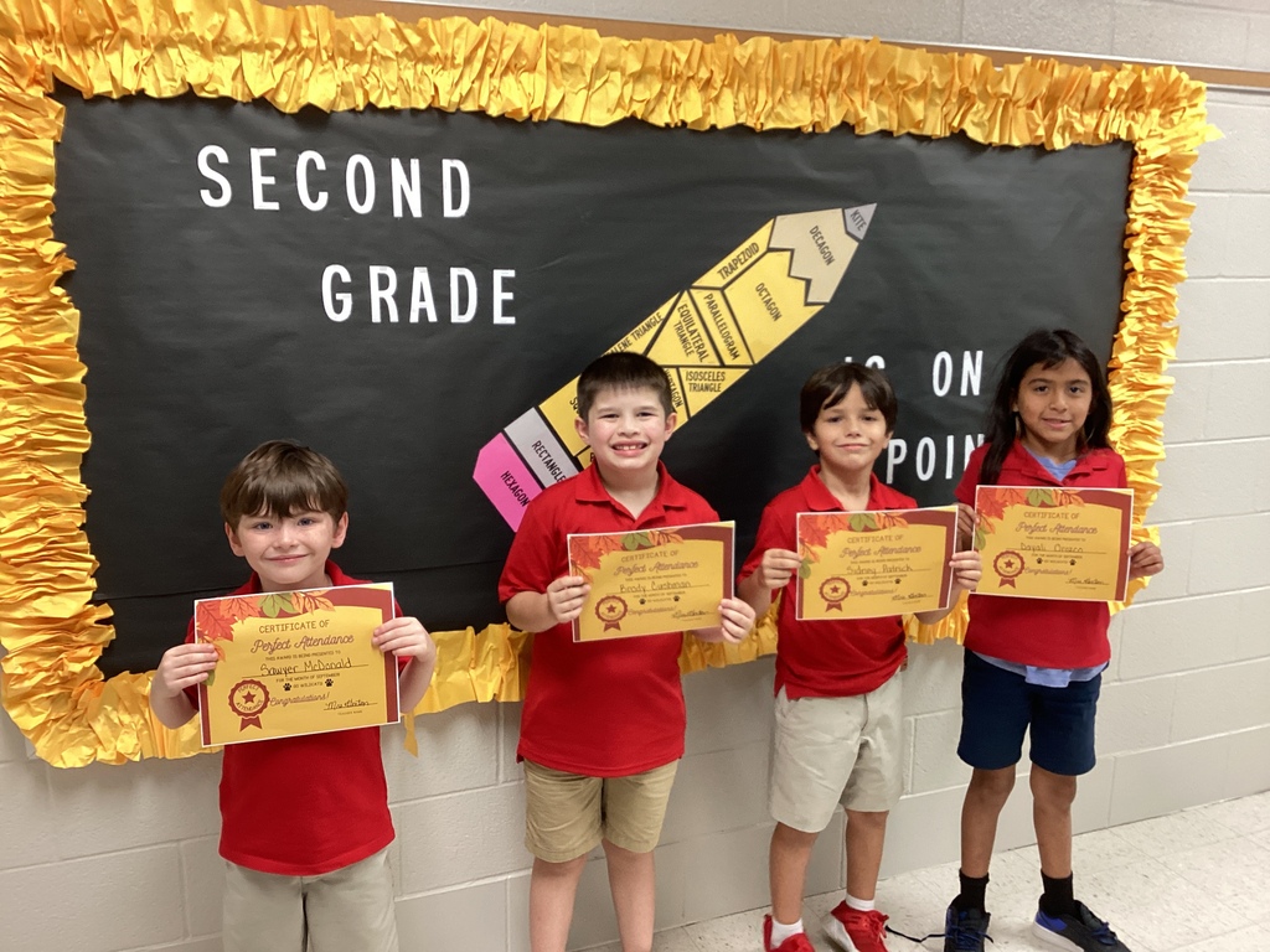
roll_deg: -0.2
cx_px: 635
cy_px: 476
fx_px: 1137
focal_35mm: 31
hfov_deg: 58.4
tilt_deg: -12.0
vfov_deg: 45.4
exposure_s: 1/50
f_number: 2.4
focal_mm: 3.3
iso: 125
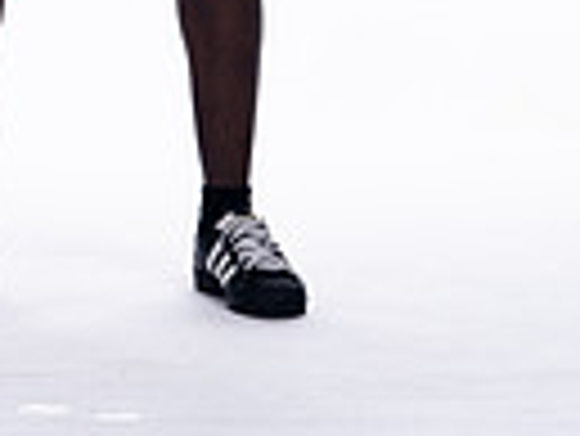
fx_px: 6188
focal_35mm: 369
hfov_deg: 5.4
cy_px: -566
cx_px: 189
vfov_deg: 4.0
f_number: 6.3
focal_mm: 110
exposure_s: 1/250
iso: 400
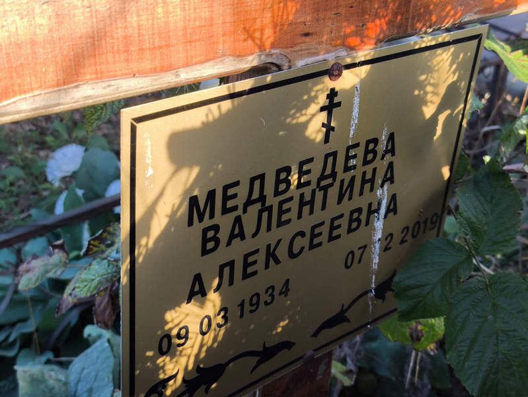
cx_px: 264
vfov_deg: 29.1
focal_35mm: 50
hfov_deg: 38.2
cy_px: 198
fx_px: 763
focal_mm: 4.71
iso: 50
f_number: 1.7
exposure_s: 1/224
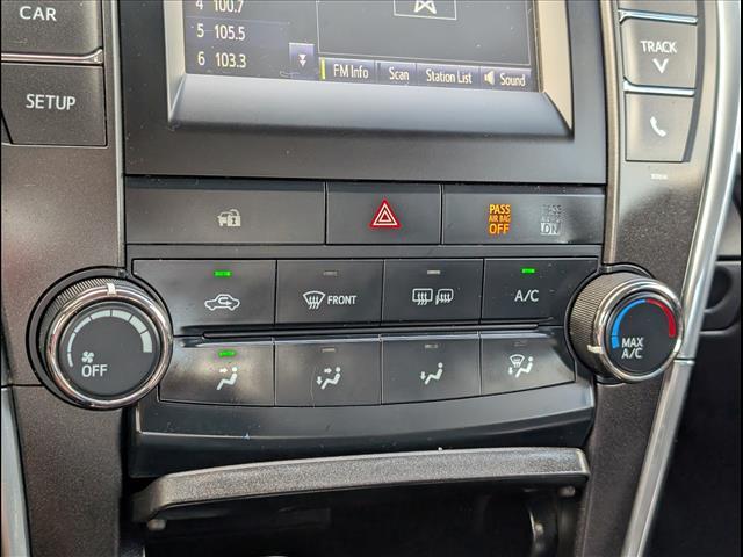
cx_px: 372
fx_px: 1052
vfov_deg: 29.7
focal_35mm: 49
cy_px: 278
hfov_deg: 38.9
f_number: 1.68
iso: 208
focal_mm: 6.9
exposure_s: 1/357
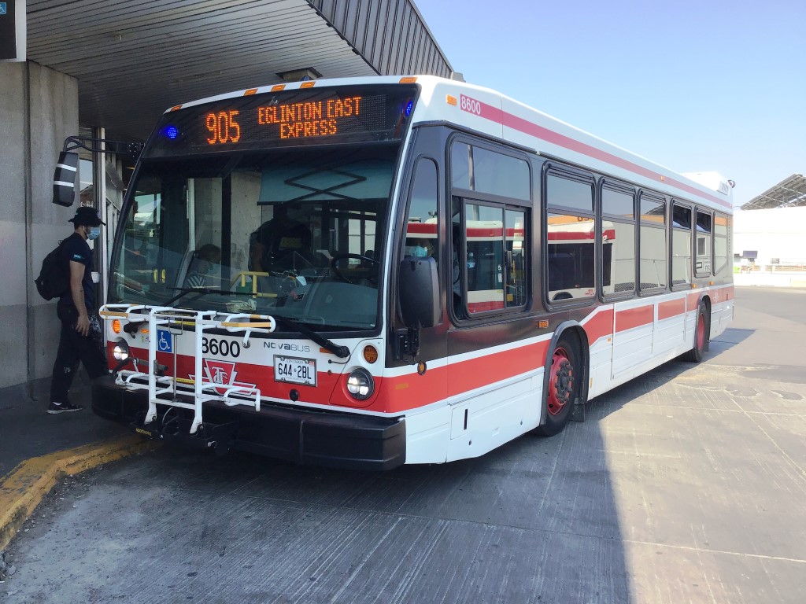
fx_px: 722
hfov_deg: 58.4
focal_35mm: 31
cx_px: 403
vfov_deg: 45.4
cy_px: 302
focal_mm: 3.3
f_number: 2.4
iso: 25
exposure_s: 1/494
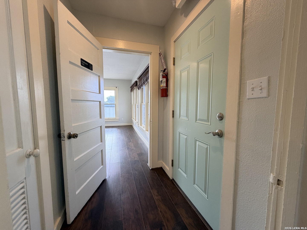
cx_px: 154
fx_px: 124
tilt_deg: -4.4
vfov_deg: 85.7
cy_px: 115
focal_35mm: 14
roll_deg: -0.2
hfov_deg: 102.1
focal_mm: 2.22
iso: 160
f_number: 2.2
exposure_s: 1/120
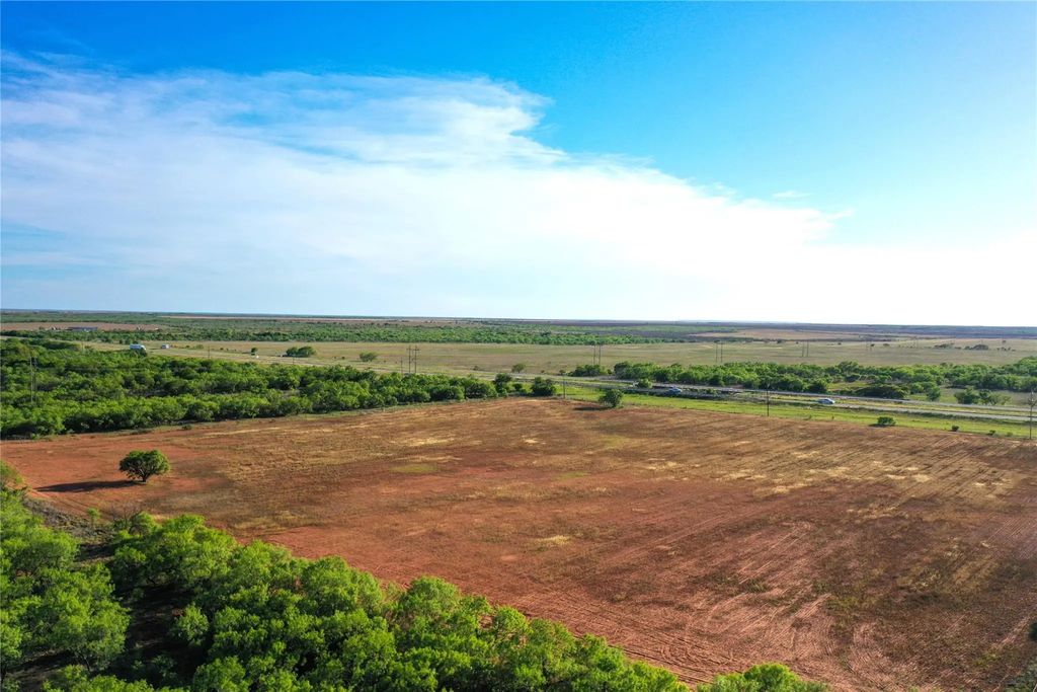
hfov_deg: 65.5
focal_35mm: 28
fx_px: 807
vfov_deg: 46.4
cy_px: 346
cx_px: 518
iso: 100
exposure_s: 1/40
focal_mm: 10.26
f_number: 2.8
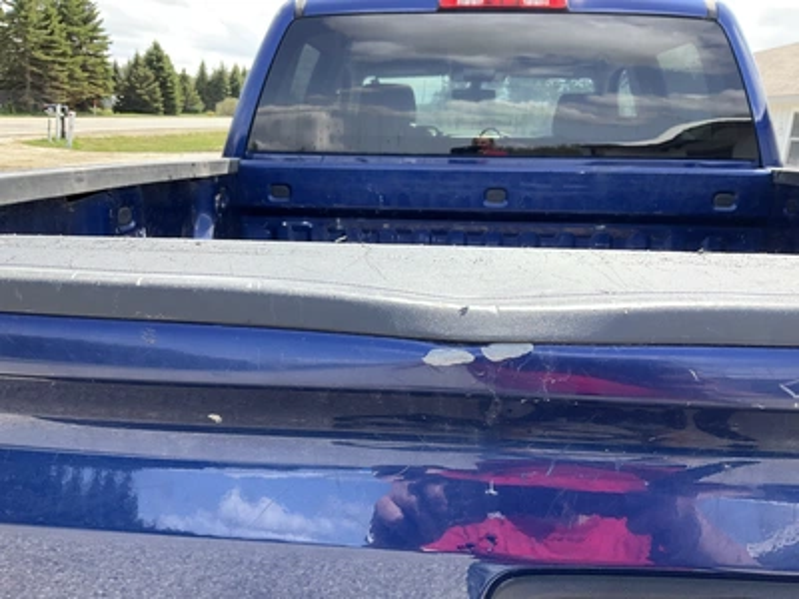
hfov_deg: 61.7
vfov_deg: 48.2
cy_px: 300
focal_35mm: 29
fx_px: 669
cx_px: 400
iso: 25
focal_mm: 3
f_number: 1.8
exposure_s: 1/454
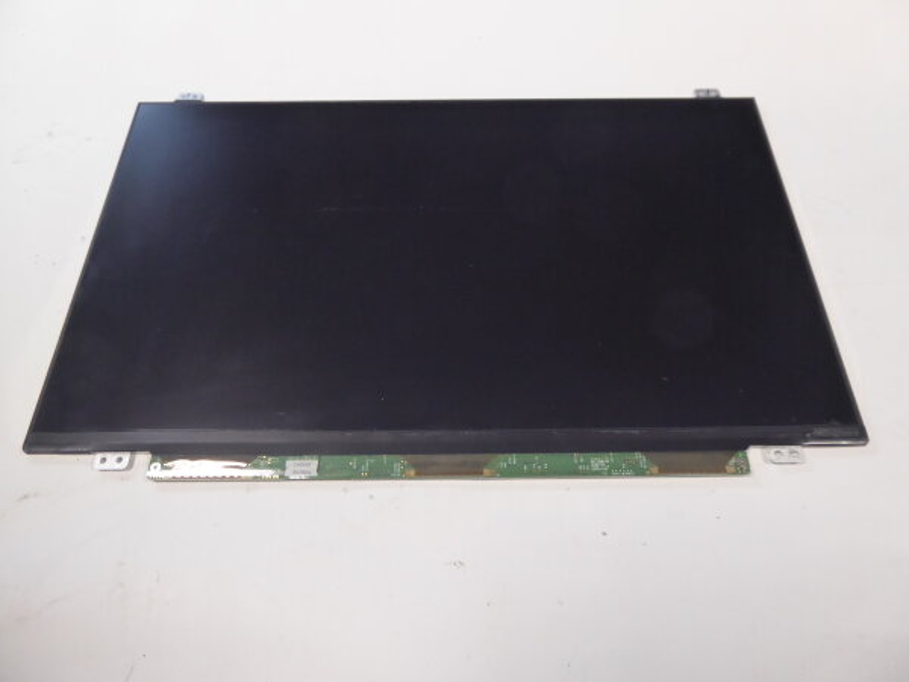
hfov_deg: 69.4
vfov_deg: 54.9
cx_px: 454
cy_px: 341
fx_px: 656
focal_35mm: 25
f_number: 3.3
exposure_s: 1/40
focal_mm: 4.3
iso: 400
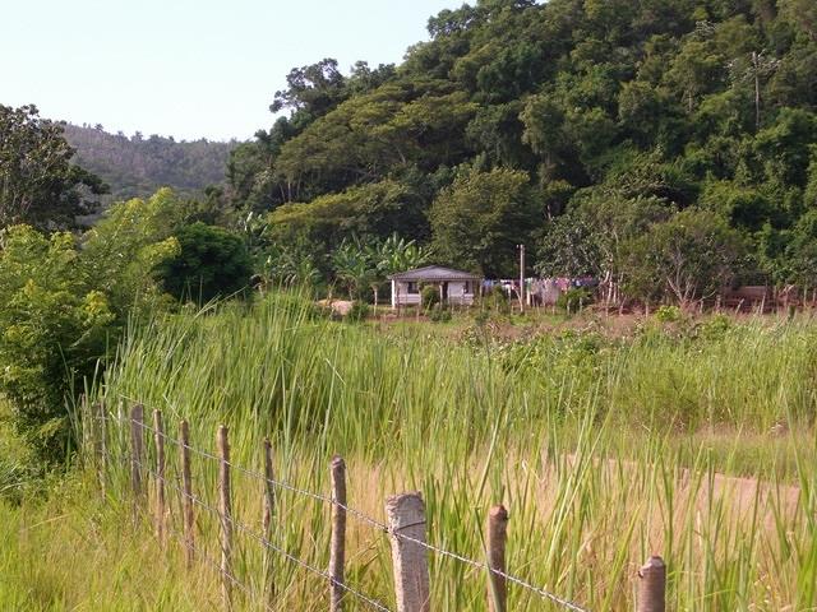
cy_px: 306
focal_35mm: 114
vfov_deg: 13.0
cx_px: 408
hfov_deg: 17.3
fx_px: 2691
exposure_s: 1/200
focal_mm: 23.7
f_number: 5.1
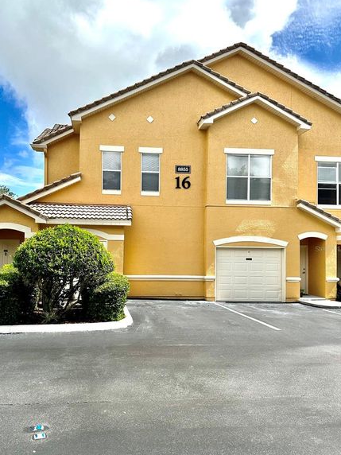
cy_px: 249
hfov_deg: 49.6
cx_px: 148
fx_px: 368
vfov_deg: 63.3
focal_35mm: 28
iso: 80
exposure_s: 1/3861
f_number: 1.78
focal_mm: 6.86
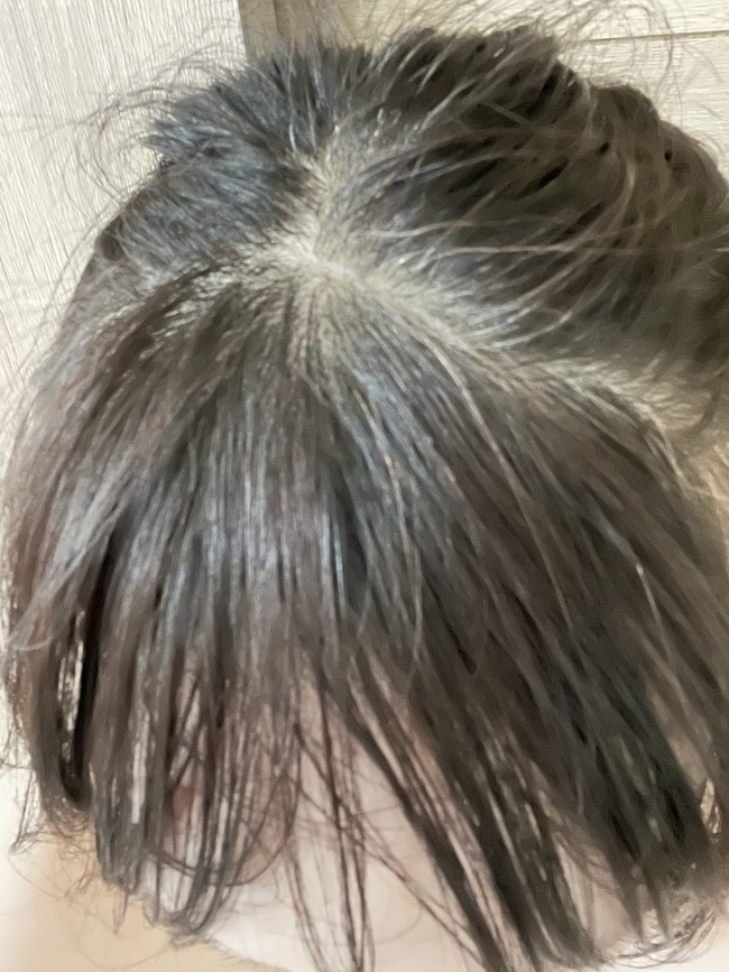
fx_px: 843
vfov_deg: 60.0
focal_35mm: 30
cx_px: 364
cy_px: 486
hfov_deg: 46.8
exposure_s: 1/15
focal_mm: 2.71
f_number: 2.2
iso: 1600
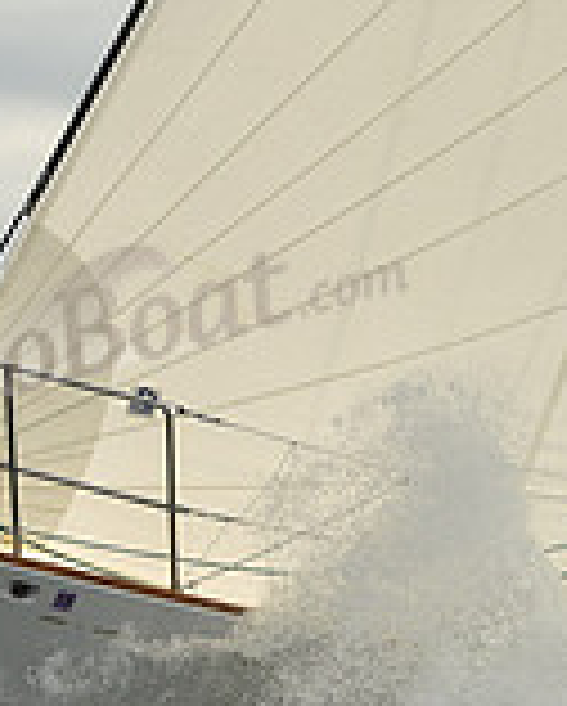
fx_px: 7118
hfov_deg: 4.5
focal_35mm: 340
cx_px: 644
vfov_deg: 5.7
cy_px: 510
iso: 320
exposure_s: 1/1250
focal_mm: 98
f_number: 10
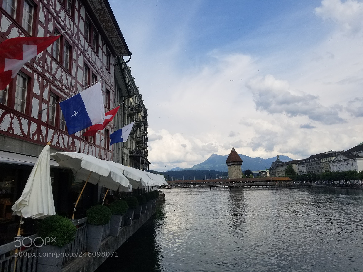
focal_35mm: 26
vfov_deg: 53.1
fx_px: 273
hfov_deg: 67.3
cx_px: 182
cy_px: 136
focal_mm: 4.25
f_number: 1.7
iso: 50
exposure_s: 1/3512
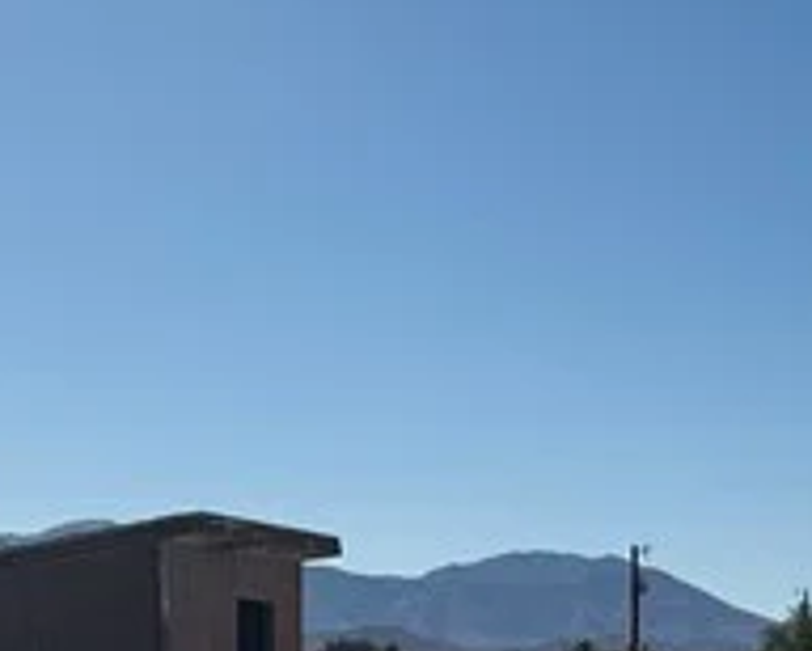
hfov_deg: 15.1
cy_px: 465
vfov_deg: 12.3
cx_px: 30
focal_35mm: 125
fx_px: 3007
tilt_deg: +4.8
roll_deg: -0.7
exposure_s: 1/14286
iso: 80
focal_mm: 6.76
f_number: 1.78
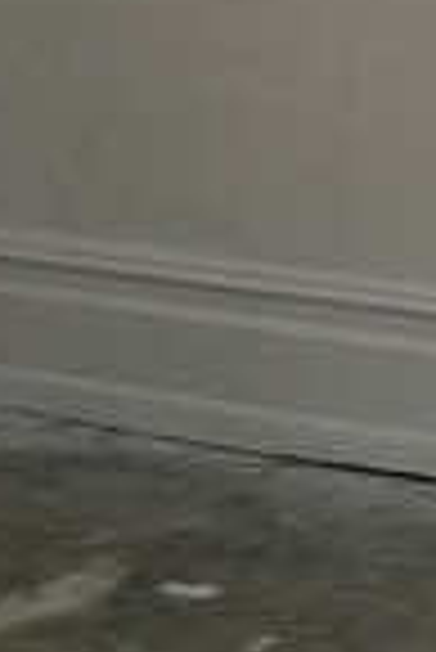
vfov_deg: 14.3
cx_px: 872
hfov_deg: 9.7
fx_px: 2392
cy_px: -391
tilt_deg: +1.4
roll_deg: -4.5
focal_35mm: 132
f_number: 1.78
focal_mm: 6.86
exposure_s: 1/60
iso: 125
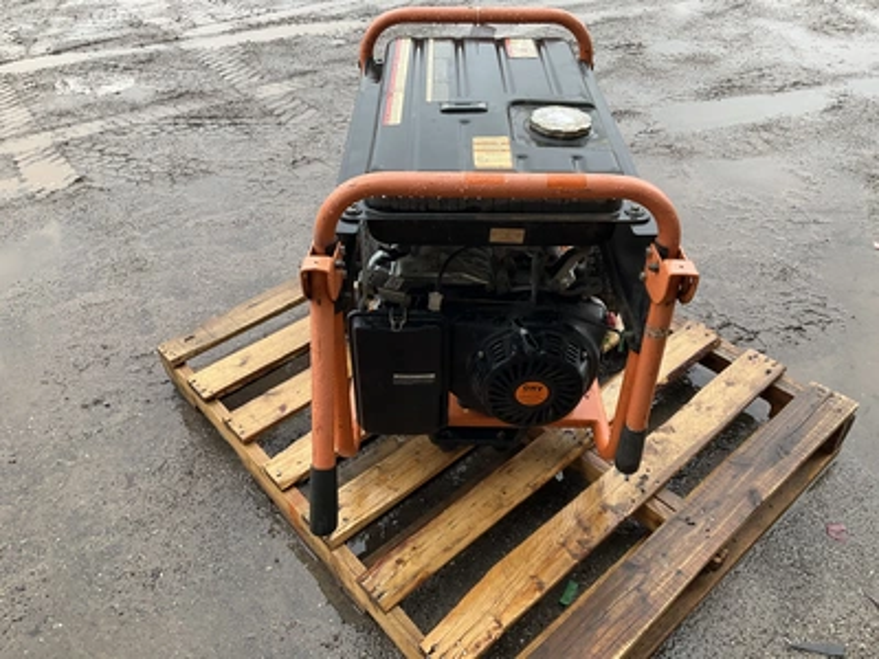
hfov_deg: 61.7
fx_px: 736
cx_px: 440
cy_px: 330
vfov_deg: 48.2
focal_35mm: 29
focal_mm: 3
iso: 20
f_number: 1.8
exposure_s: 1/122
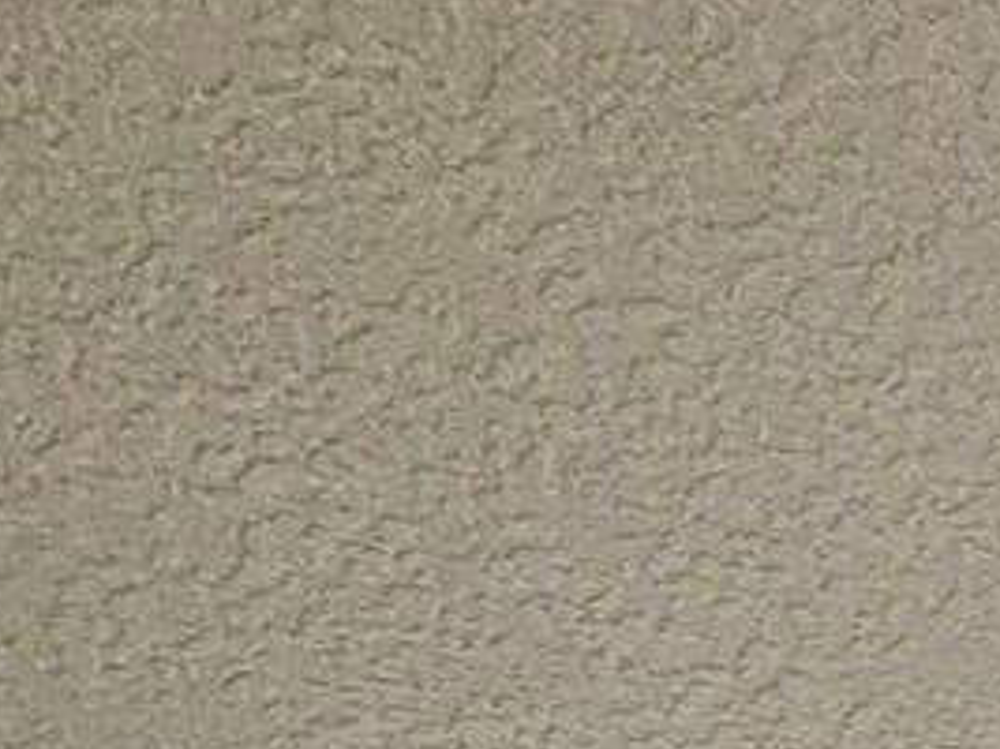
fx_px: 2426
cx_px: 2577
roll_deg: +2.3
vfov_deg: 11.6
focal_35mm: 84
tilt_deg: +4.0
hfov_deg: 13.7
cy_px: 2142
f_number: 2.2
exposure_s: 1/120
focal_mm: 2.22
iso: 320
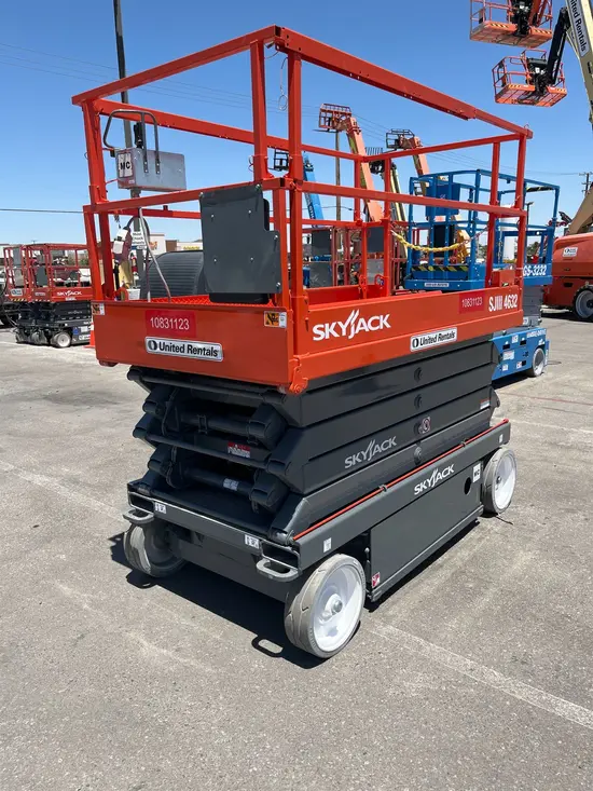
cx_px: 296
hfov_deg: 53.1
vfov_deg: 67.3
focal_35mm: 26
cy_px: 396
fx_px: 594
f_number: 1.6
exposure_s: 1/3135
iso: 50
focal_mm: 5.1
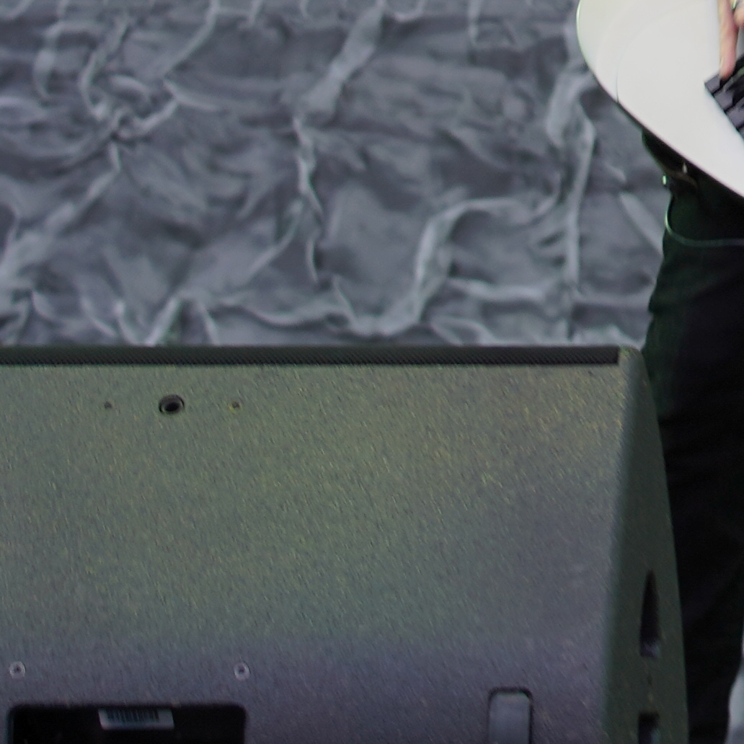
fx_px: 6006
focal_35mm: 247
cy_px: -549
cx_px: 1259
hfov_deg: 6.9
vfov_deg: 6.9
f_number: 4
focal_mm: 50
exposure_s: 1/100
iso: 100
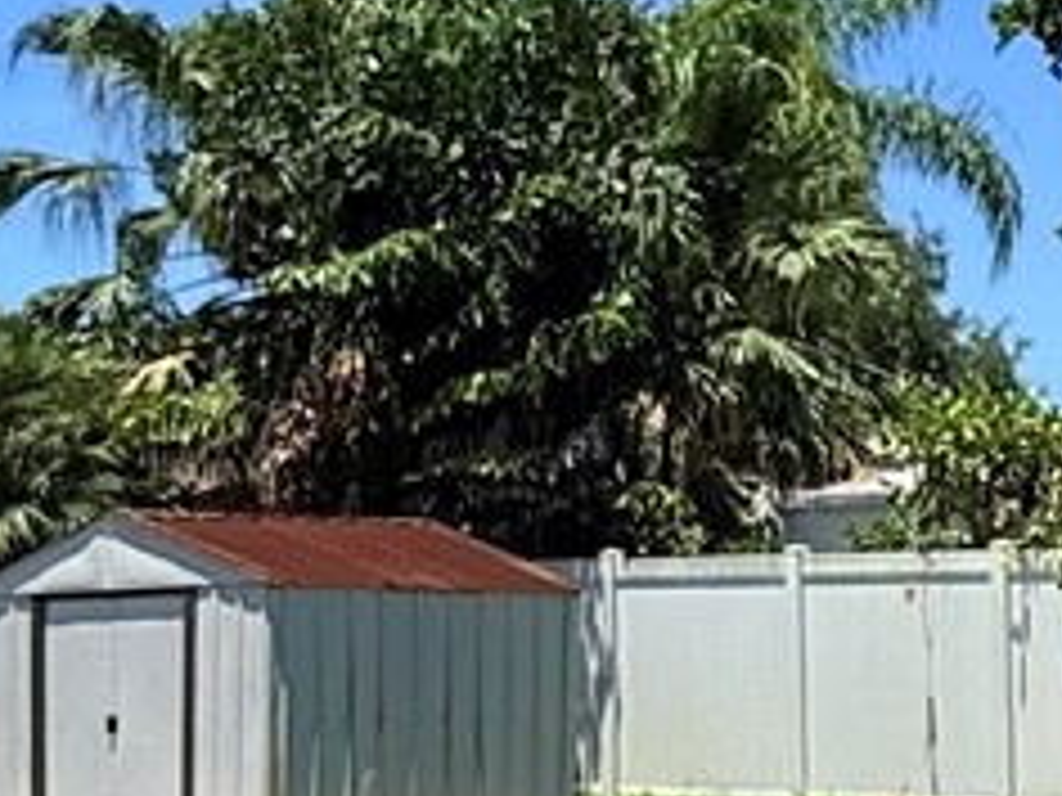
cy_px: 445
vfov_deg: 15.6
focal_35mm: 95
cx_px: 1318
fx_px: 2915
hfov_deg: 19.3
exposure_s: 1/2976
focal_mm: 2.22
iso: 50
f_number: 2.2
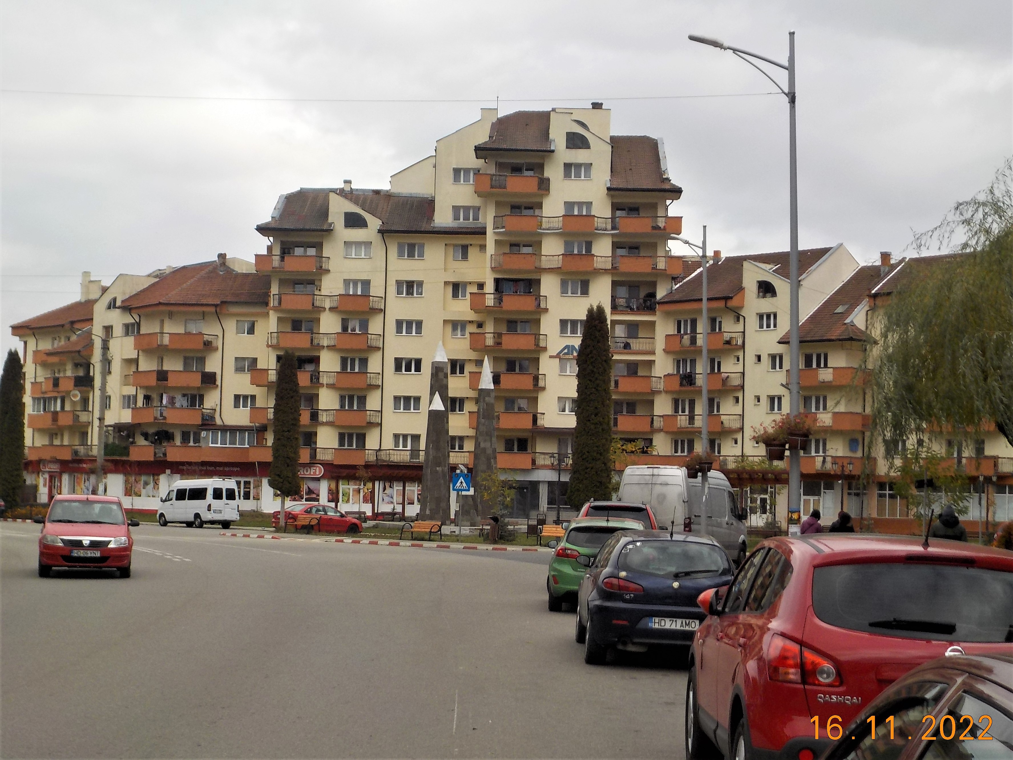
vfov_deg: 30.9
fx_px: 1375
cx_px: 506
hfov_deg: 40.4
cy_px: 380
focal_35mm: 47
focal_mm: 6.4
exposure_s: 1/500
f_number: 4.2
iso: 125
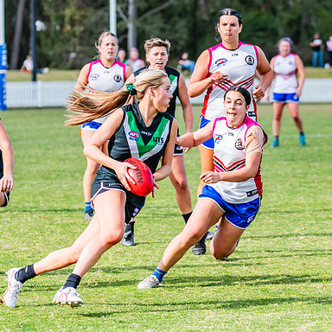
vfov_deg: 7.0
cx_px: 159
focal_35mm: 251
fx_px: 2724
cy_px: 185
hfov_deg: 7.0
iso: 800
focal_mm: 170
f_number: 5.6
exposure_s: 1/1600
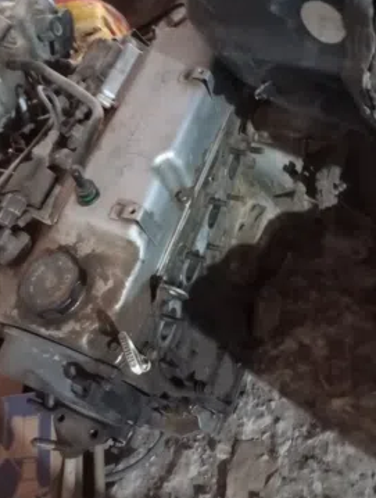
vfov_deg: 58.2
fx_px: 447
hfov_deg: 45.6
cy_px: 251
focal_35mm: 31
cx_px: 185
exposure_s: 1/14.3
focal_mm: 4.27
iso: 12600
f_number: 1.8
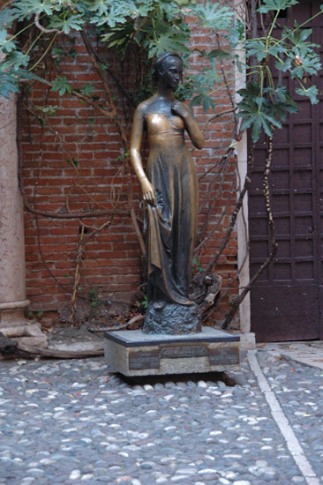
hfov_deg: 14.0
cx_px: 162
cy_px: 242
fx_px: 1314
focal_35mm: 98
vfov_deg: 20.9
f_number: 5.3
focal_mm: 65
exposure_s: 1/60
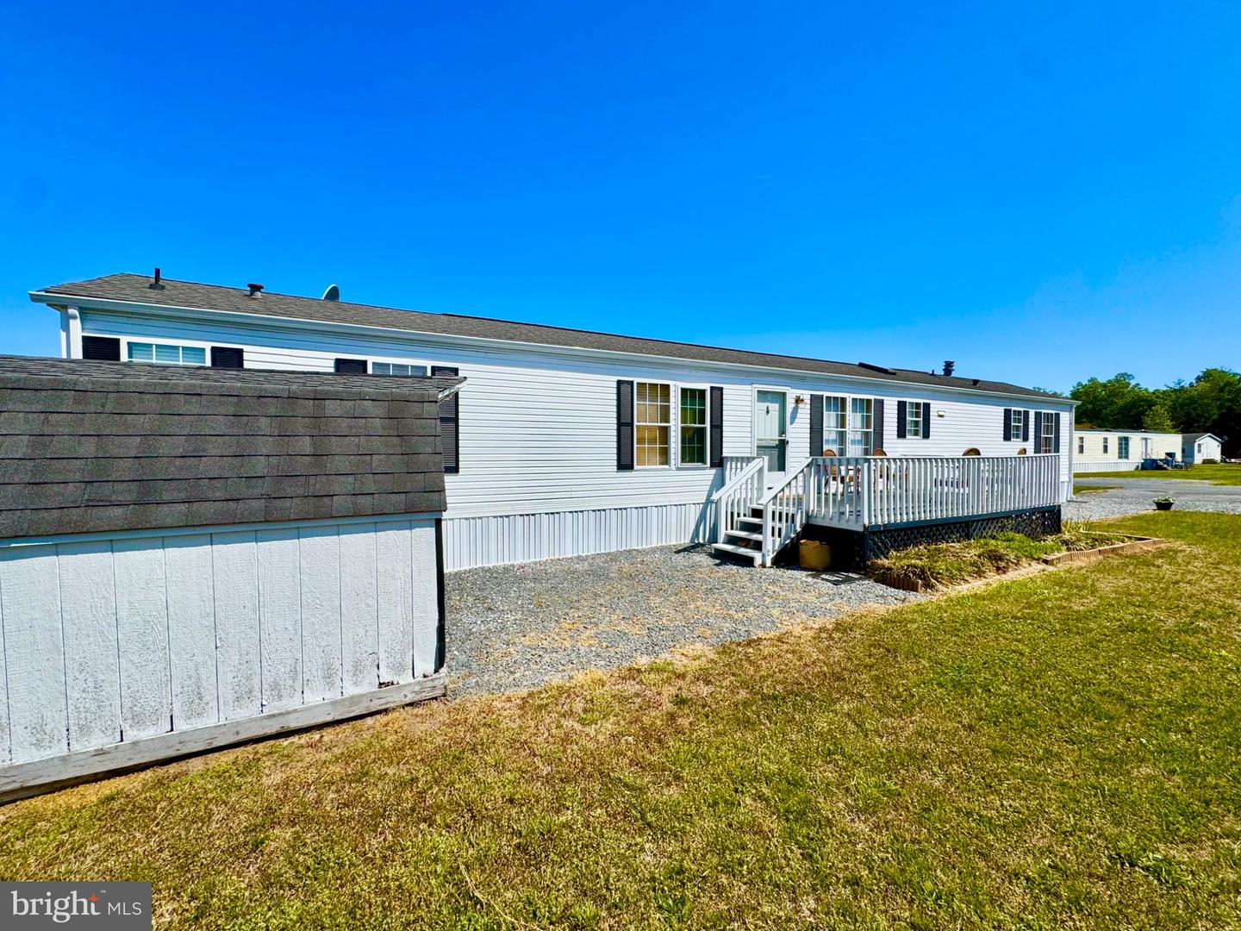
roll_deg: +0.7
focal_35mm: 14
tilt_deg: -1.2
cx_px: 620
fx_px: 502
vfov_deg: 85.7
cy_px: 466
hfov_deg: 102.1
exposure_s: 1/3906
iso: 40
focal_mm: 2.22
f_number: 2.2
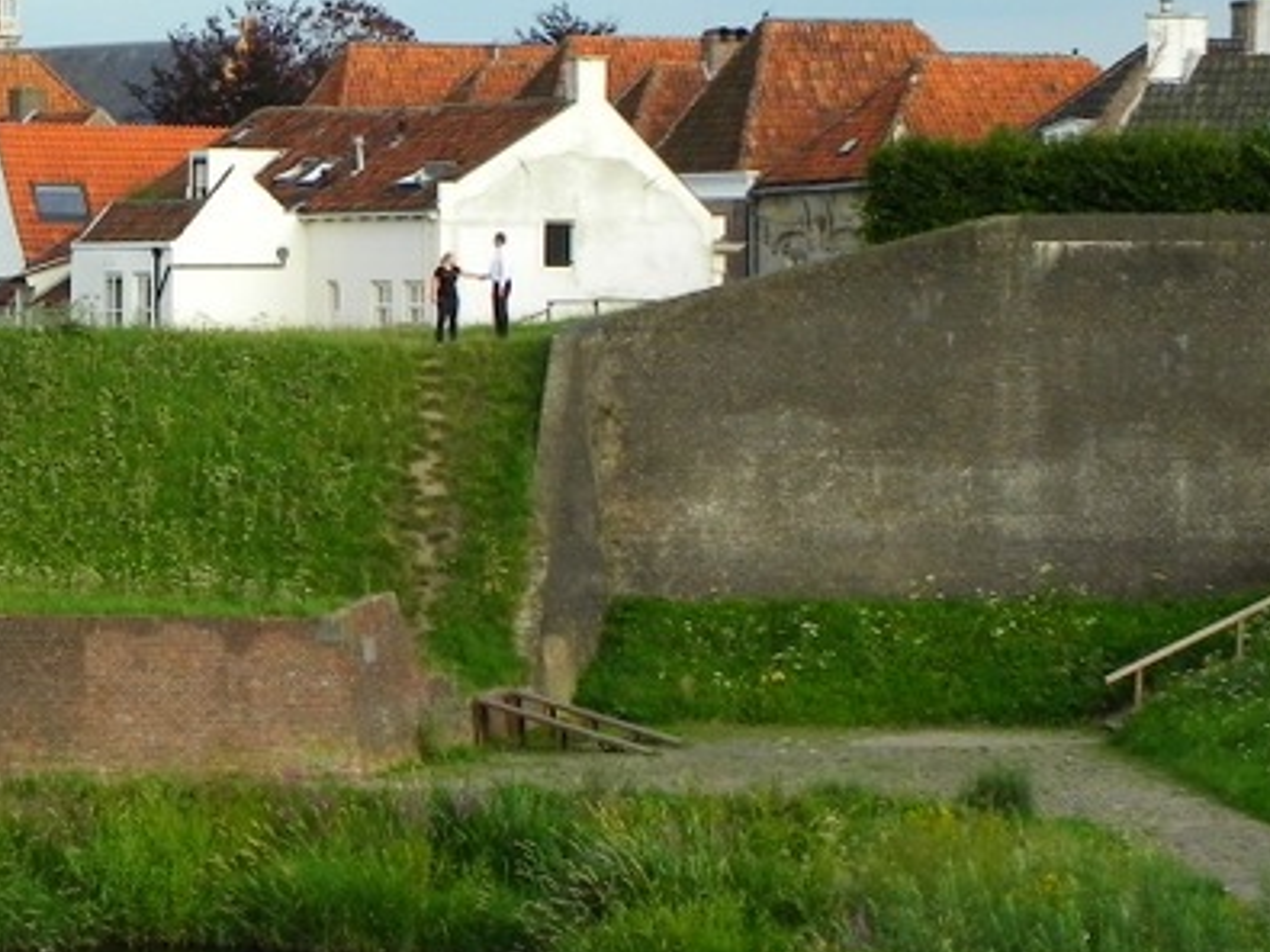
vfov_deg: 9.8
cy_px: 518
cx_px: 26
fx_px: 5575
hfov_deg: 12.8
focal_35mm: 152
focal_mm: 13.4
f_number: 5
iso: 200
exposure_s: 1/400
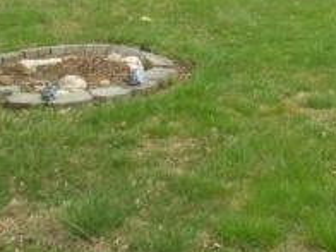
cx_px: 401
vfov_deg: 17.5
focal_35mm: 77
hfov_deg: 23.2
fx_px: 747
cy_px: -108
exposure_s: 1/320
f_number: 3.2
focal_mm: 4.6
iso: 80
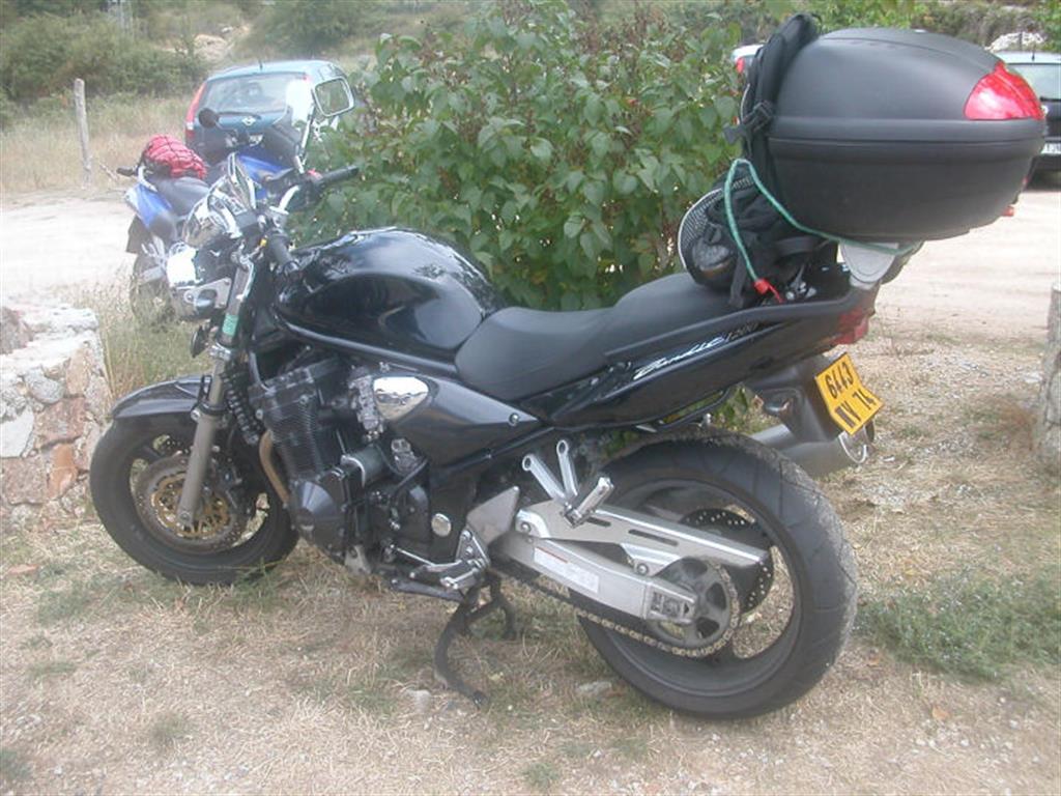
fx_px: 1134
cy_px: 398
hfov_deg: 50.1
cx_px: 530
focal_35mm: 37
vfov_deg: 38.7
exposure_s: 1/216
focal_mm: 5.6
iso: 100
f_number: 2.7
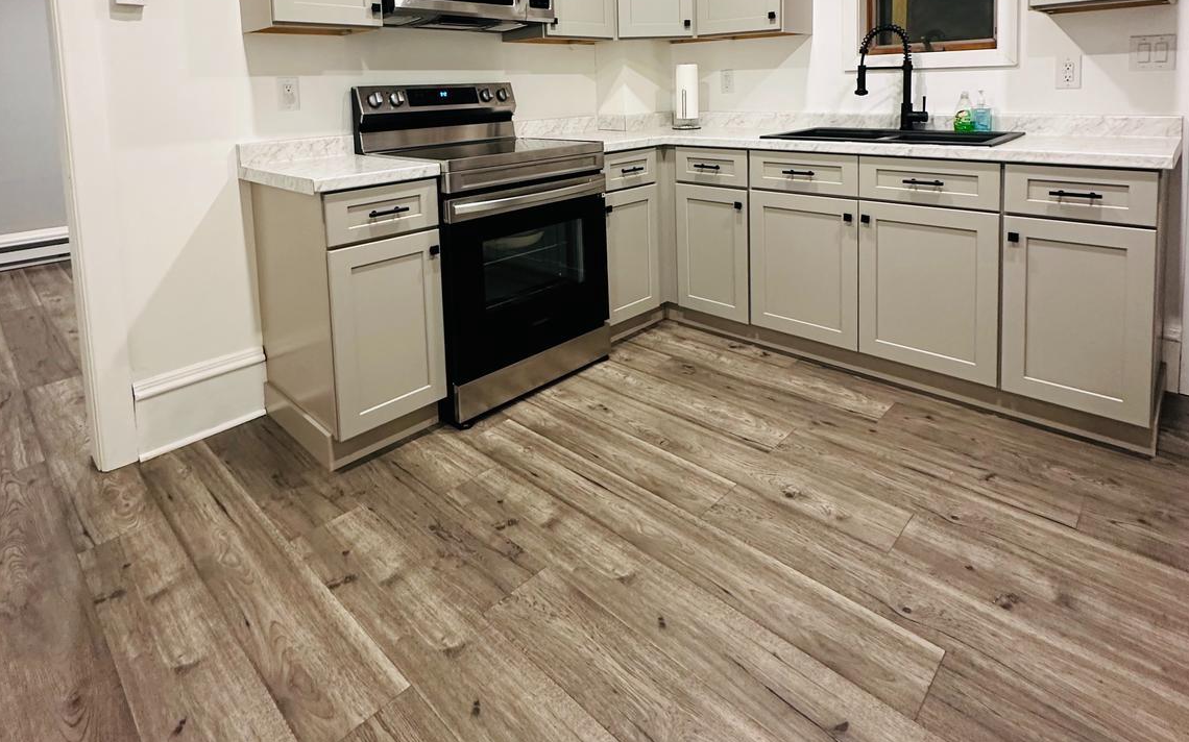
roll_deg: +1.6
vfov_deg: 55.0
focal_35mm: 20
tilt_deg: -3.9
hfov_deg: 85.1
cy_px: 135
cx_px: 594
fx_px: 648
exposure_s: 1/60
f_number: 2.2
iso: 320
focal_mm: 2.22
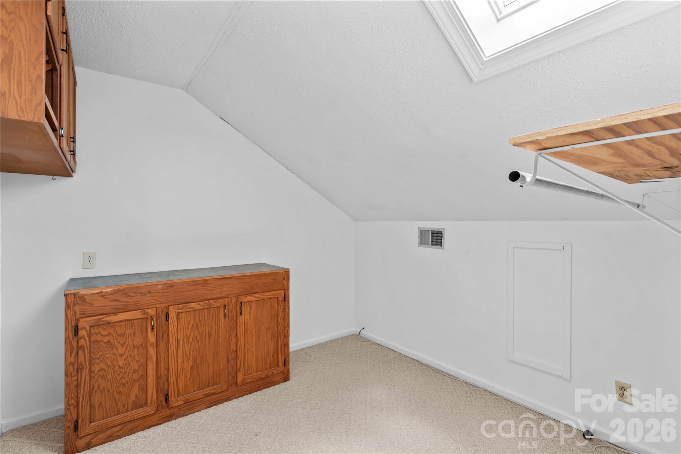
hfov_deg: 96.8
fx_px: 303
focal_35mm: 16
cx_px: 340
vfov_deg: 73.7
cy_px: 227
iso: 100
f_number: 8
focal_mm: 16
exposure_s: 1
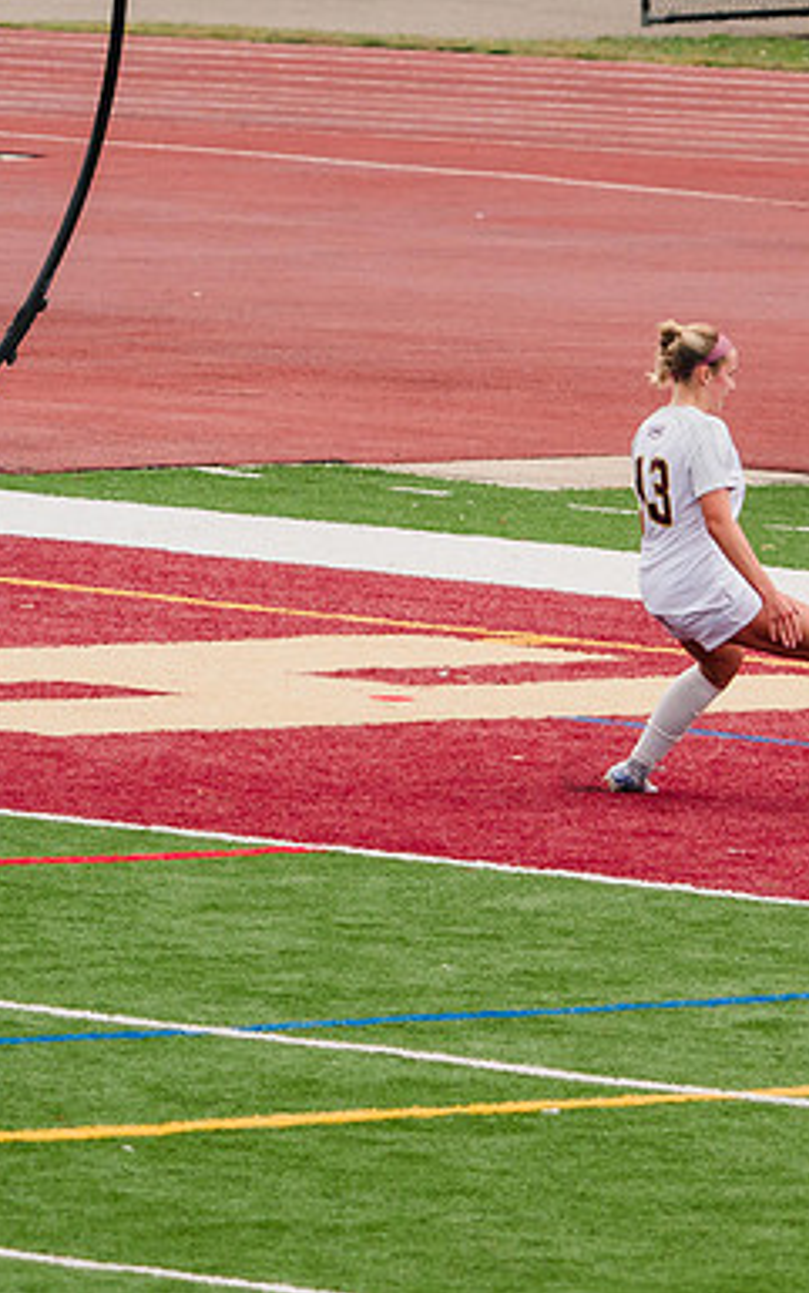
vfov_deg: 3.8
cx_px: 992
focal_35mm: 552
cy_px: 839
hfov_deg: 2.4
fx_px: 19451
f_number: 5.6
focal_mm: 232
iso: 500
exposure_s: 1/1600
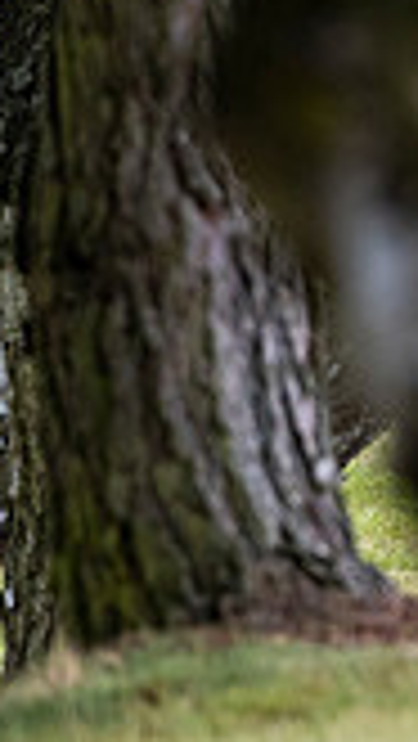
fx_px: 34745
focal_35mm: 1766
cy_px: 335
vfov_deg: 1.2
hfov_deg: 0.7
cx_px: 1245
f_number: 6.3
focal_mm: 320
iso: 800
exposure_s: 1/1250
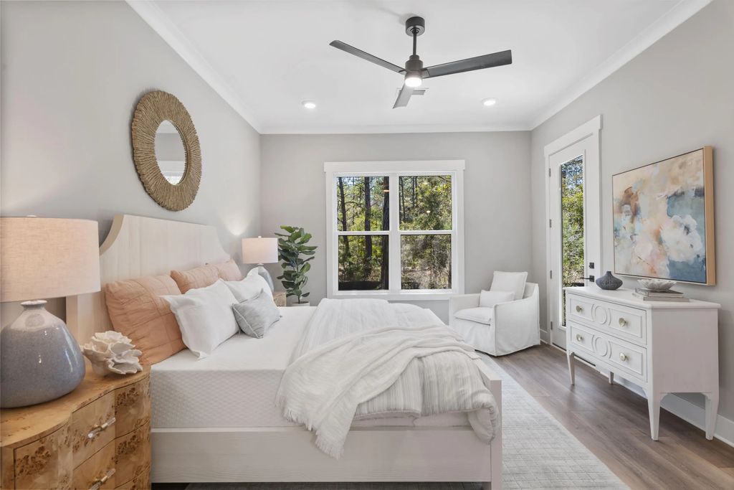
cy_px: 245
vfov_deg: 70.5
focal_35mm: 17
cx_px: 367
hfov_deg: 93.3
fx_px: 347
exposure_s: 1/2
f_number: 7.1
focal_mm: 17
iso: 100
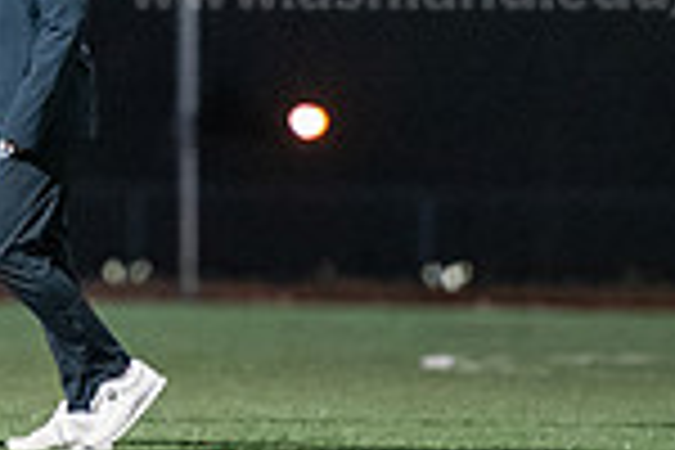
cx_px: -76
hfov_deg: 2.7
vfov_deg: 1.8
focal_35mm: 771
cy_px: 83
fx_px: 14455
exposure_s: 1/1000
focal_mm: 200
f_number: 2.8
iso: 8000
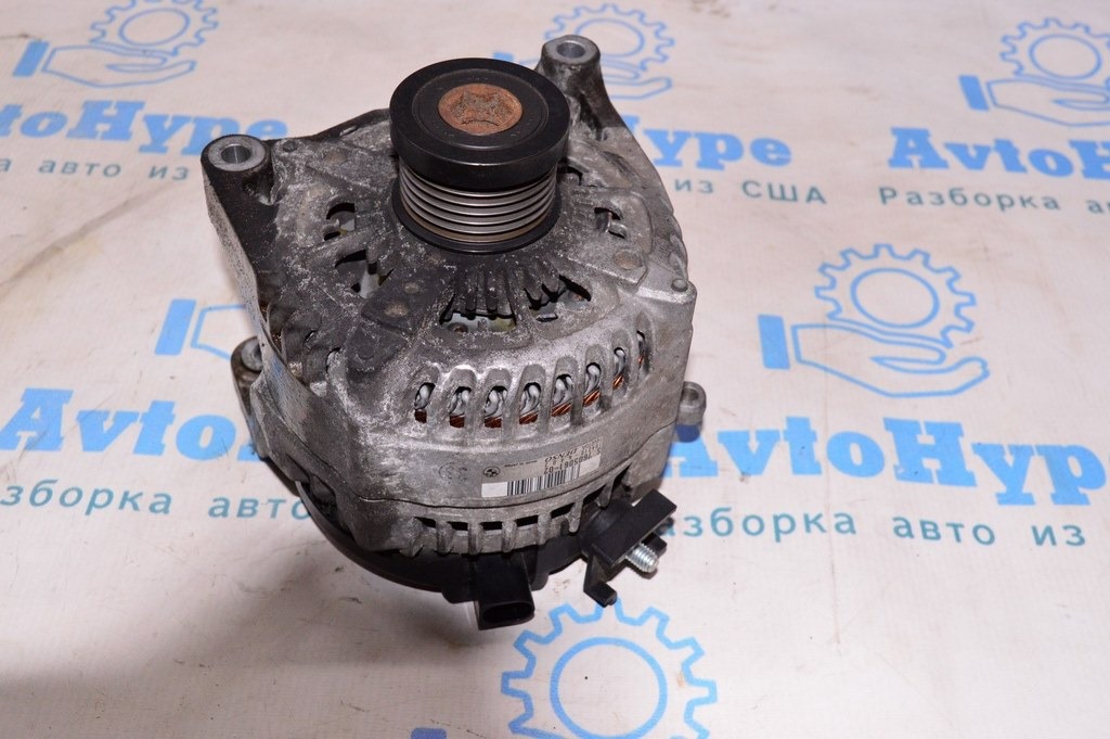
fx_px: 1248
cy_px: 370
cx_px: 555
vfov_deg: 33.0
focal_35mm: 40
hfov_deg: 48.0
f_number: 8
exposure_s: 1/200
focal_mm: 27
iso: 1600
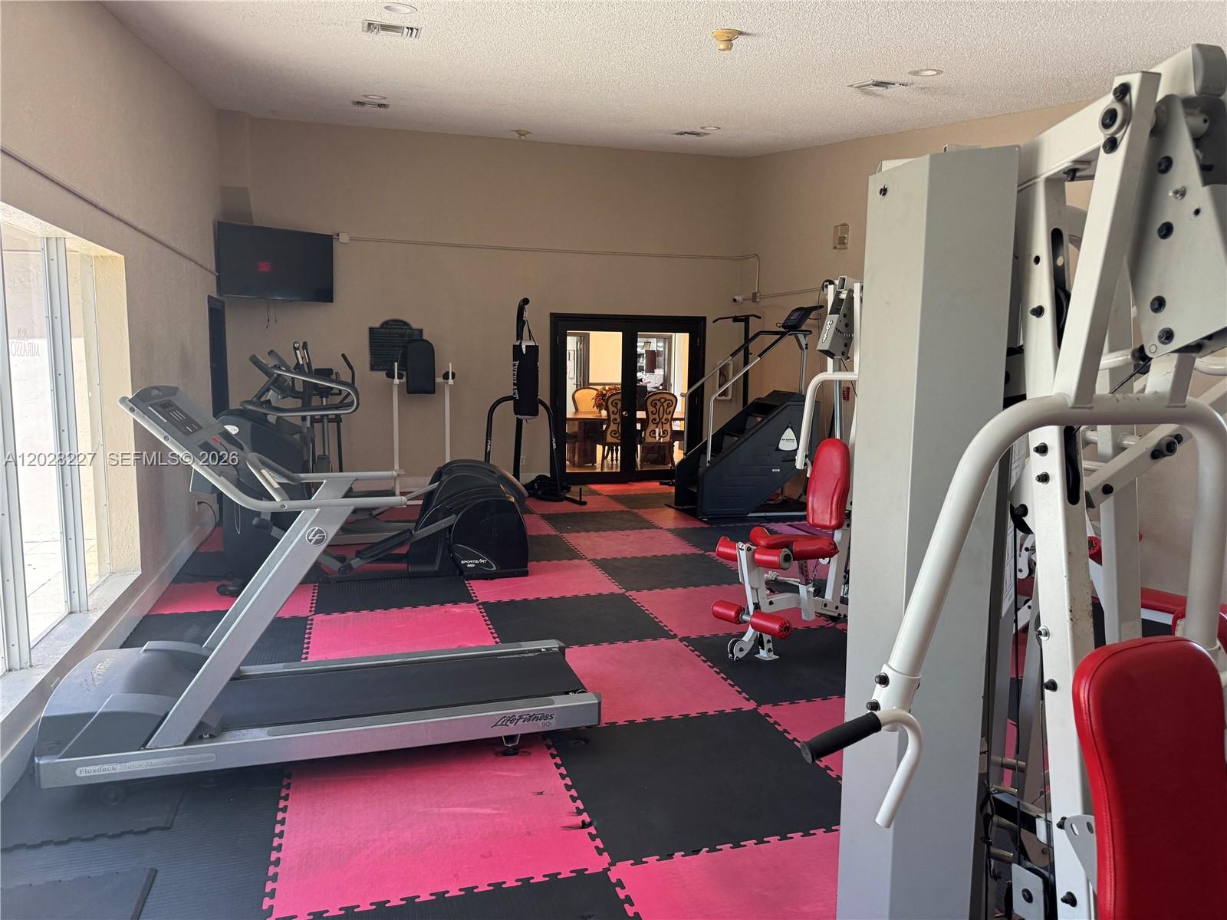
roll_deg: -2.3
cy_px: 460
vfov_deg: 56.8
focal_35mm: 24
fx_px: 851
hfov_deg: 71.6
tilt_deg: -7.2
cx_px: 614
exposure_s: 1/67
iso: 200
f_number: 1.78
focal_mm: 6.76
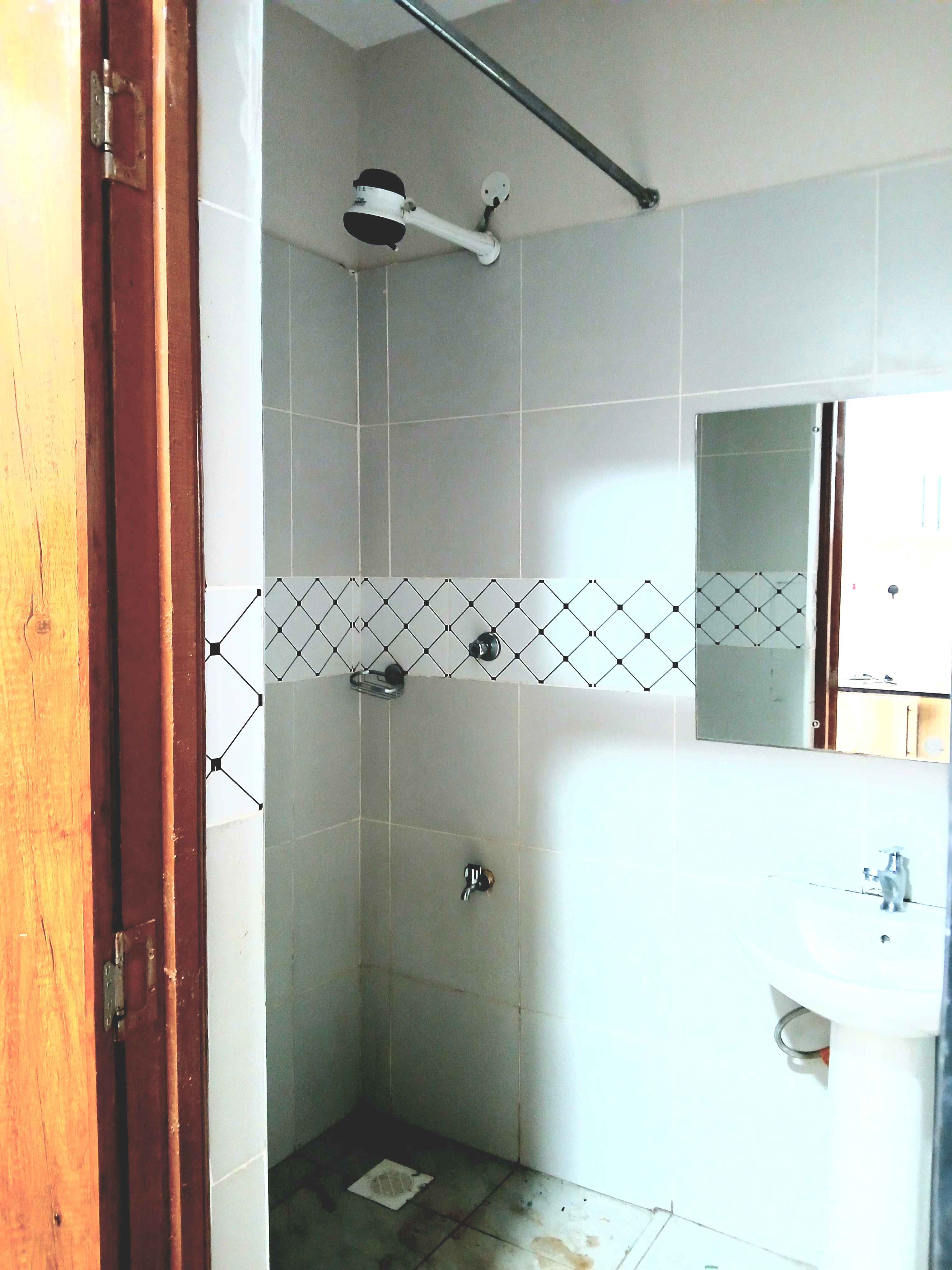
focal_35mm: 26
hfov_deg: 53.1
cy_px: 635
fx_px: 953
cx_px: 476
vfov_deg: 67.3
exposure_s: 1/25.1
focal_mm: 3.98
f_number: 1.8
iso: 400
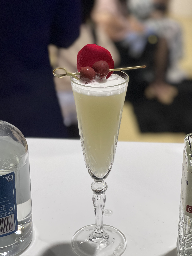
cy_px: 128
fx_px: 473
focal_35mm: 64
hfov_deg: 22.9
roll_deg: -1.0
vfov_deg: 30.3
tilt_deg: -23.1
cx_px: 96
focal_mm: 7.5
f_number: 2.2
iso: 125
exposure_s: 1/100
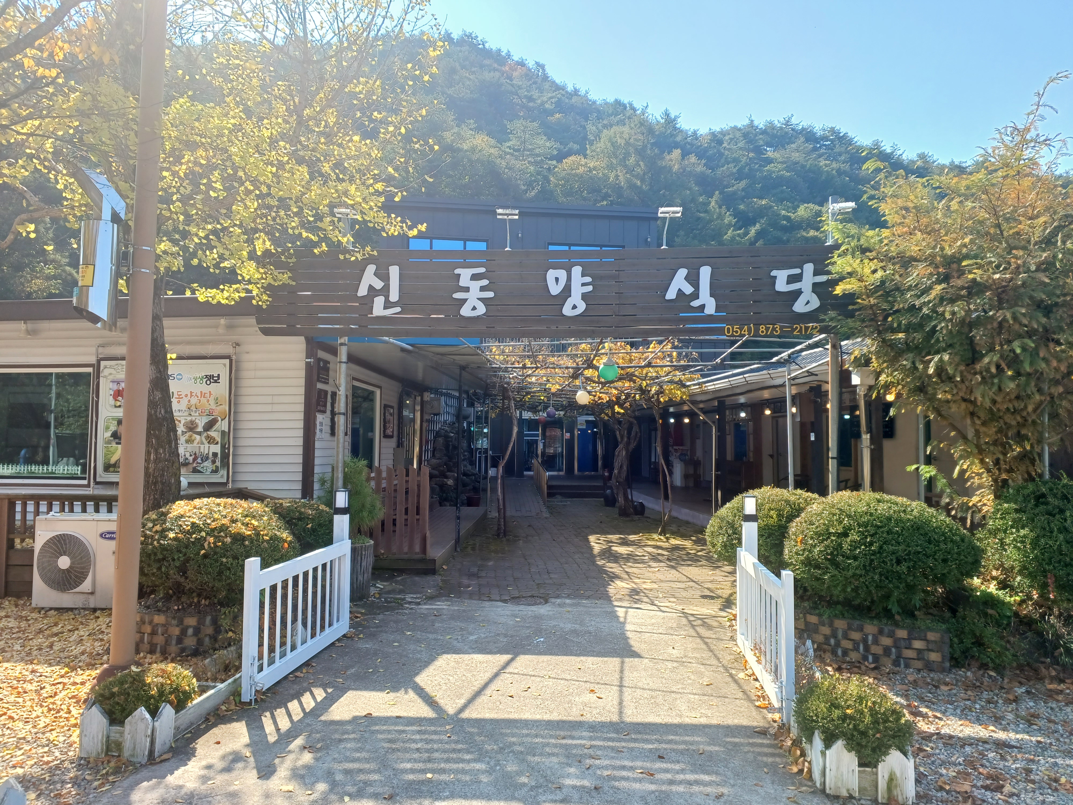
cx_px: 536
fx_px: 713
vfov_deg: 58.9
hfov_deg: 73.9
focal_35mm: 23
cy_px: 402
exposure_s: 1/169
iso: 20
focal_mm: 5.06
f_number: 1.8
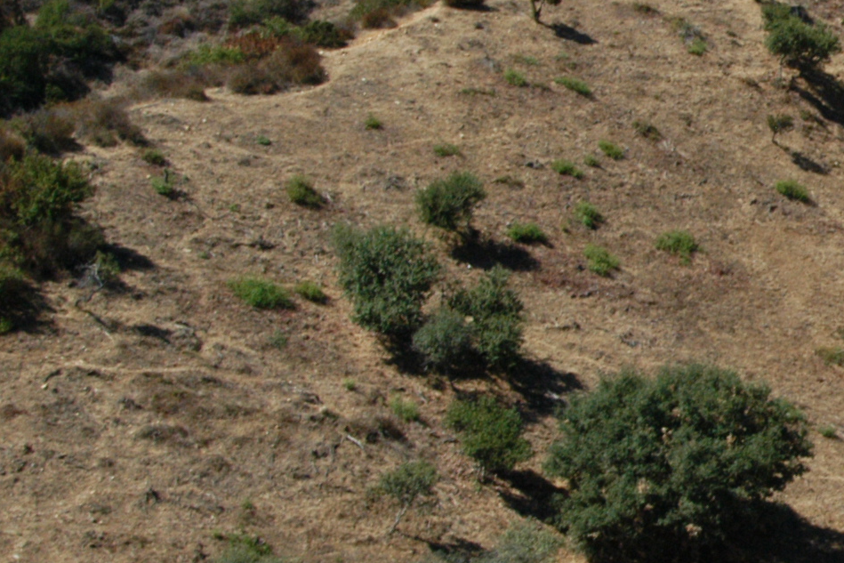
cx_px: 1189
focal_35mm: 114
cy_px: 223
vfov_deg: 12.0
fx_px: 2673
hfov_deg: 16.6
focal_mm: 24
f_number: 16
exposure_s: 1/200
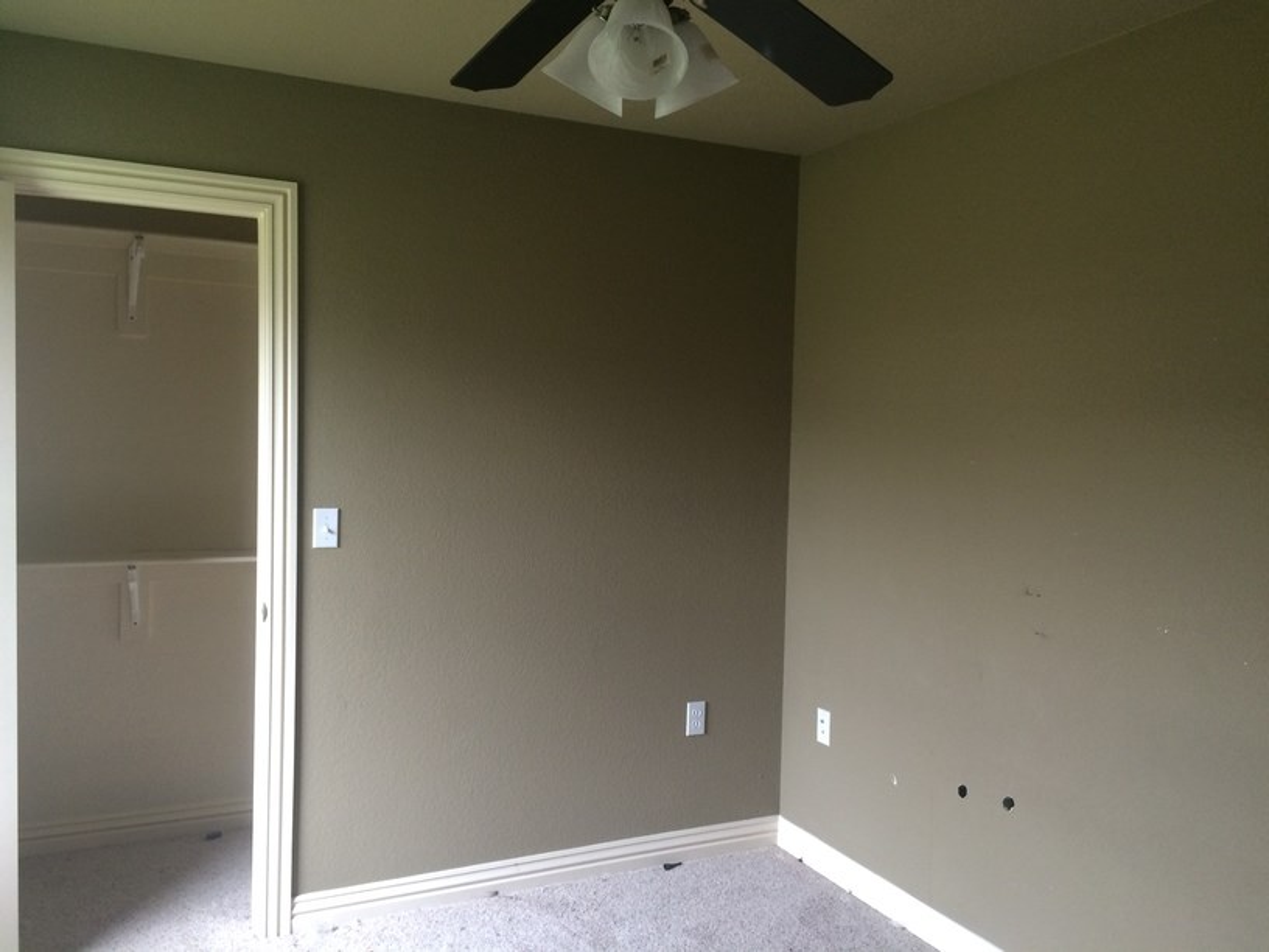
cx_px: 634
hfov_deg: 61.7
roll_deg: -0.7
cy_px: 476
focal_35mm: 29
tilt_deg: -2.5
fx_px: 1063
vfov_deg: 48.2
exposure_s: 1/30
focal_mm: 4.15
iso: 100
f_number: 2.2
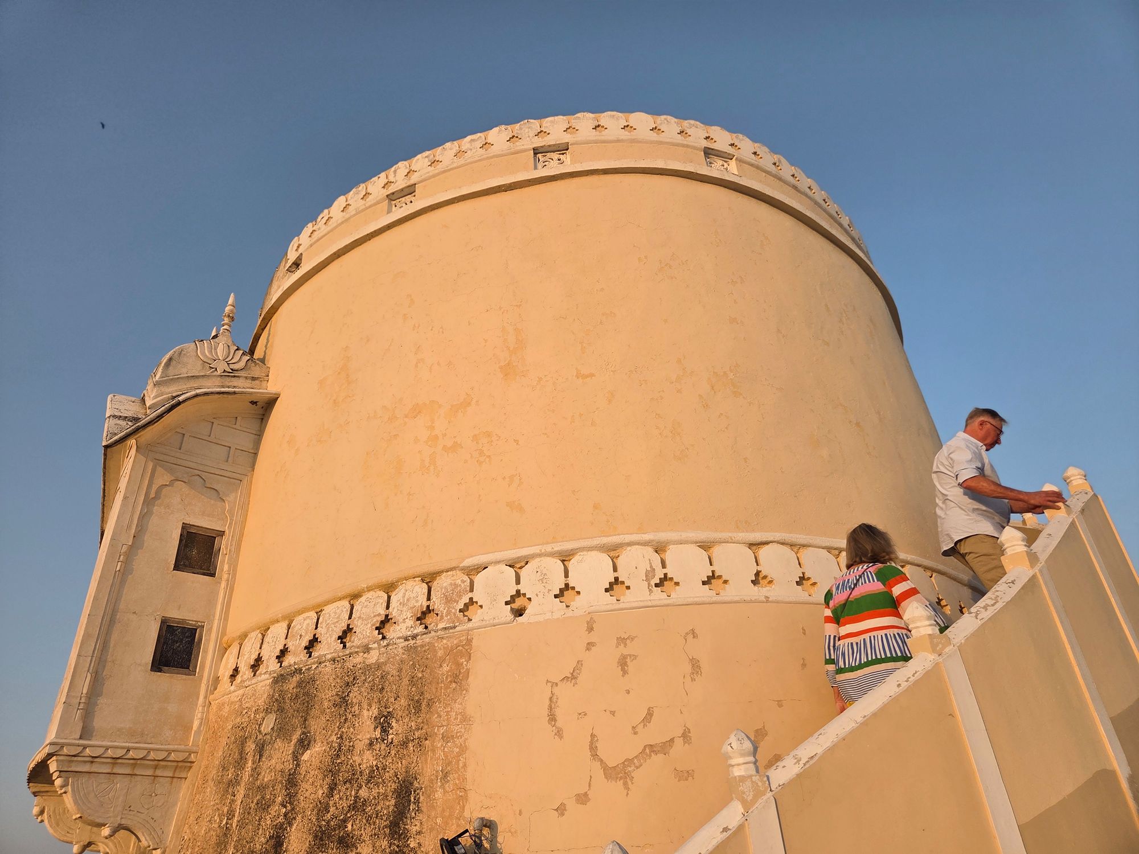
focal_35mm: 23
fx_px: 757
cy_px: 427
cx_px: 570
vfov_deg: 58.9
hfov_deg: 73.9
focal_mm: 5.4
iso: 80
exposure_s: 1/3829
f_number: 1.8
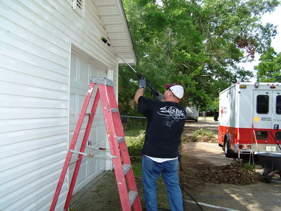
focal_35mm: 38
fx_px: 308
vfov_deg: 37.7
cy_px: 106
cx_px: 140
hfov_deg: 49.0
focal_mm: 6.3
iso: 80
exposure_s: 1/750
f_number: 2.8
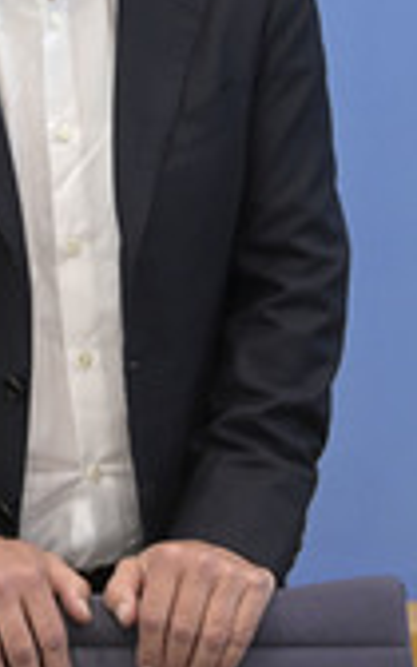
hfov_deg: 11.3
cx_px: 10
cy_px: 163
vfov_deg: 18.0
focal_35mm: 115
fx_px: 2091
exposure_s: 1/640
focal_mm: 42
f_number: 5.6
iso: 4000
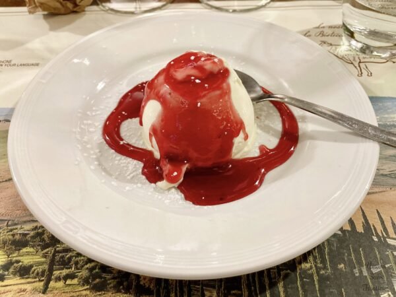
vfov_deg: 49.7
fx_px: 320
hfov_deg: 63.4
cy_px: 148
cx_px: 198
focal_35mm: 28
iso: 320
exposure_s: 1/33
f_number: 1.8
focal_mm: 3.99
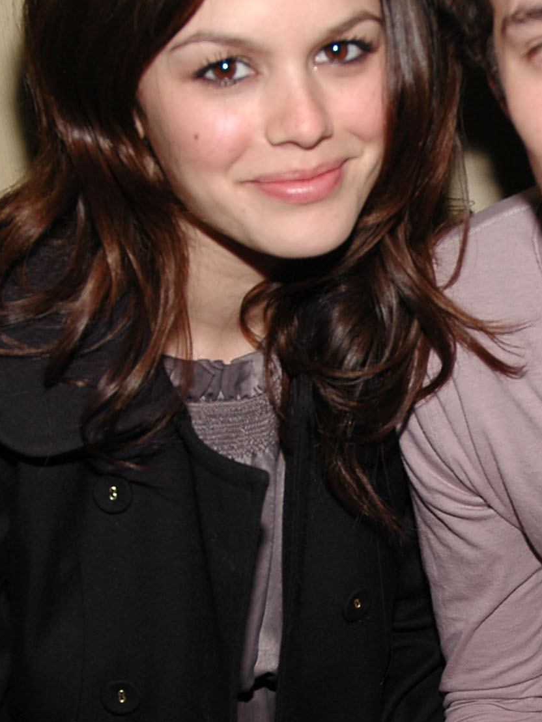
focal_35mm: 86
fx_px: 1795
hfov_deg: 16.9
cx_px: 500
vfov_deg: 22.4
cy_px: 599
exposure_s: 1/60
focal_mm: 22
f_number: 4
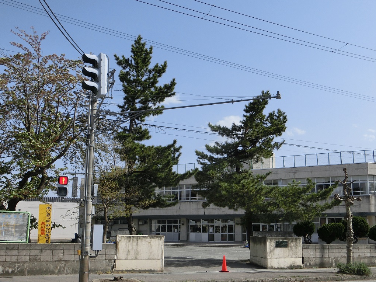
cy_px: 156
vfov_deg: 35.9
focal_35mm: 40
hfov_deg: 46.8
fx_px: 434
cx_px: 195
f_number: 3.9
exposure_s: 1/800
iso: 80
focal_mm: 6
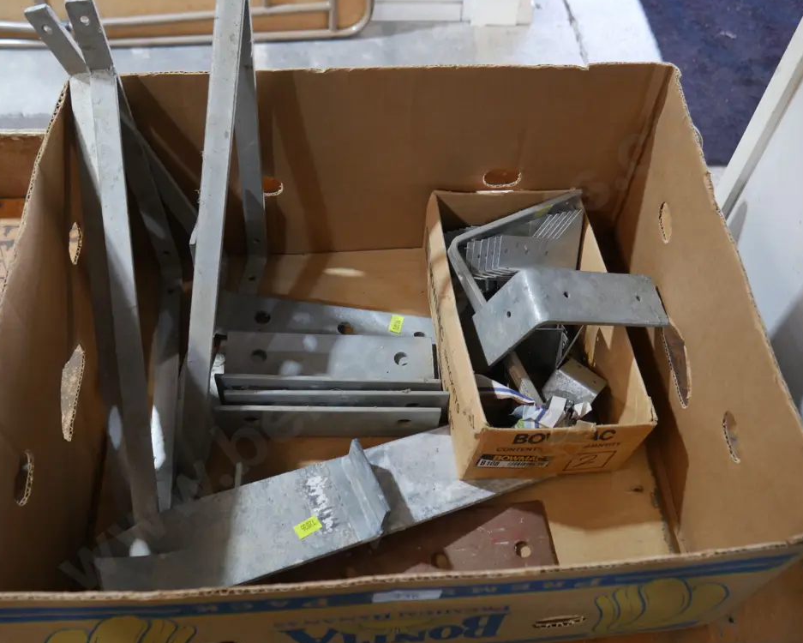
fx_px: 761
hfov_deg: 55.6
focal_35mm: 32
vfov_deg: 45.8
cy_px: 318
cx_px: 418
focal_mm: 15
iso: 800
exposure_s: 1/60
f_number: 3.6
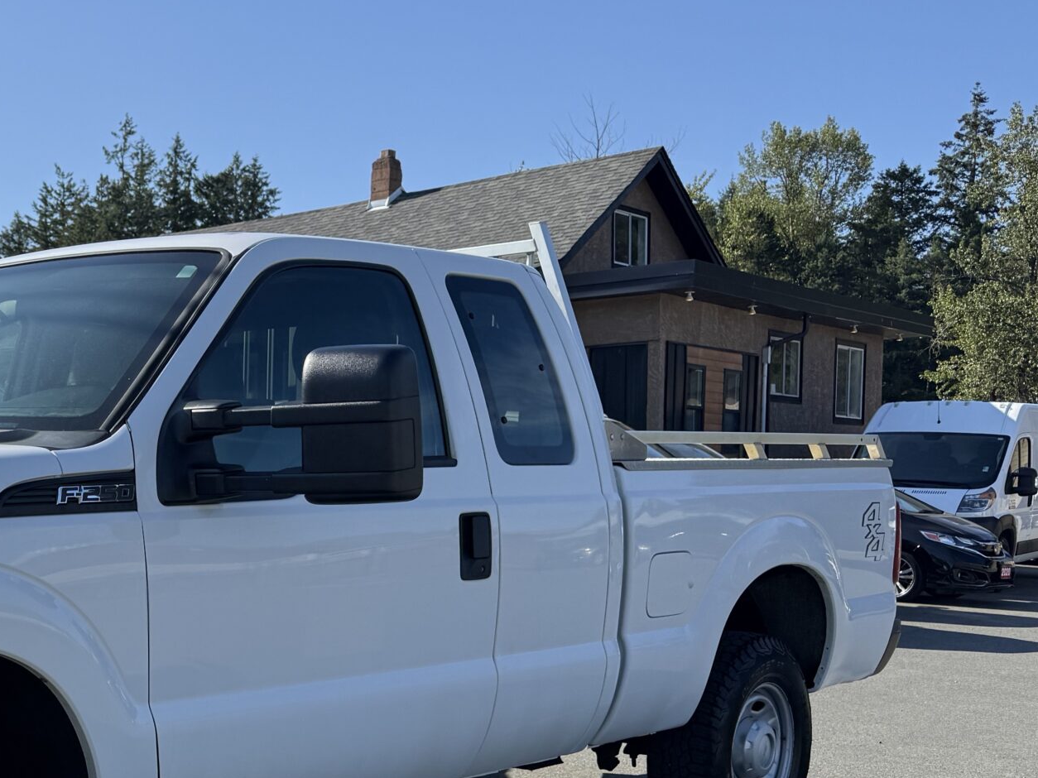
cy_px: 588
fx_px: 1469
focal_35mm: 49
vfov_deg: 29.2
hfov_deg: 35.3
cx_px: 7
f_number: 1.78
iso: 80
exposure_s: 1/4405
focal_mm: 6.76
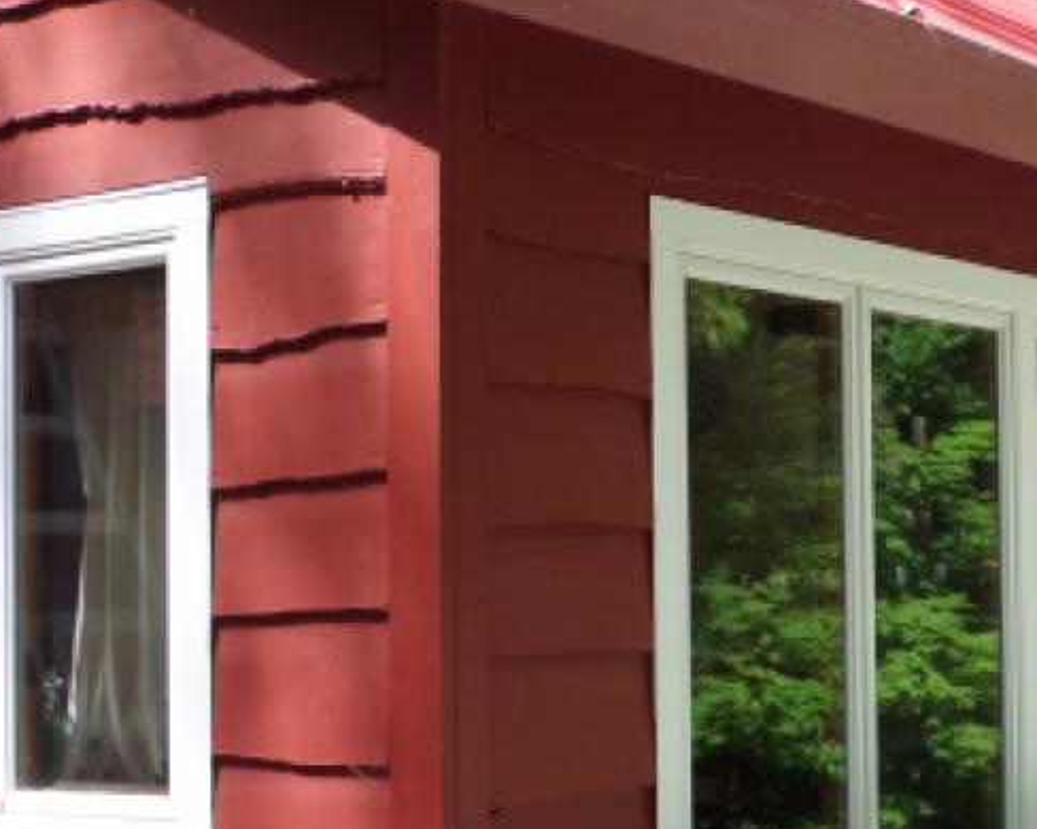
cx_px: 886
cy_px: 503
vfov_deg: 18.2
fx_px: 2577
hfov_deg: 22.3
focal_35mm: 84
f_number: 3.6
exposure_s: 1/180
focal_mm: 6.8
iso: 100
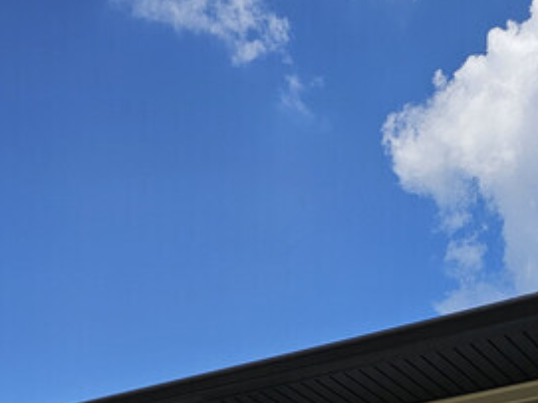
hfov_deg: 28.3
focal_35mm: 68
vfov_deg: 19.4
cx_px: 377
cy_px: 568
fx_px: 1056
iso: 16
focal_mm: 6.3
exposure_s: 1/2000
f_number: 1.7
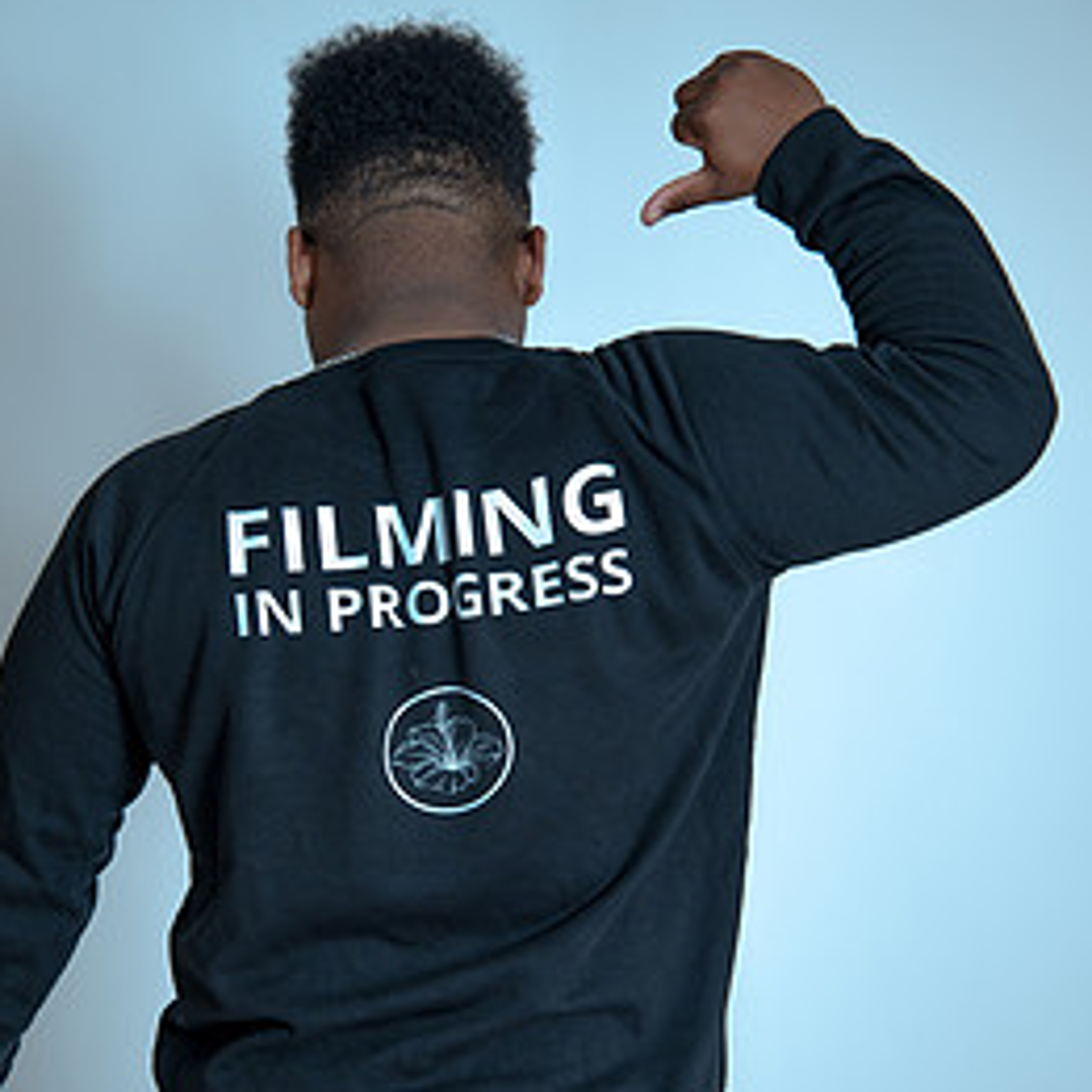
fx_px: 3391
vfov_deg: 18.3
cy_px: 644
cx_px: 479
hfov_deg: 18.3
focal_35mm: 95
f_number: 4
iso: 320
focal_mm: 65
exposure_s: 1/125
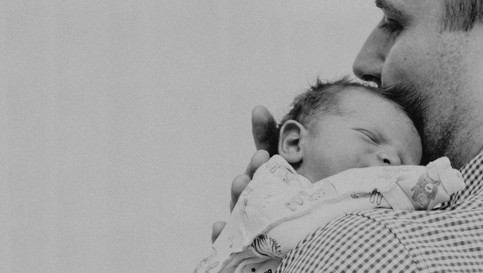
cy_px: 234
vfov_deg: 8.0
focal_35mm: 153
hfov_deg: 13.9
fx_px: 1962
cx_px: 398
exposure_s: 1/160
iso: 125
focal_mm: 42
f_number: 3.5
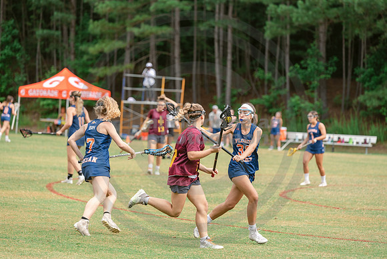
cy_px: 130
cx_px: 194
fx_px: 1774
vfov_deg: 8.3
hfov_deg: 12.4
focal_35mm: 165
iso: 250
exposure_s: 1/1000
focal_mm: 165
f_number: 4
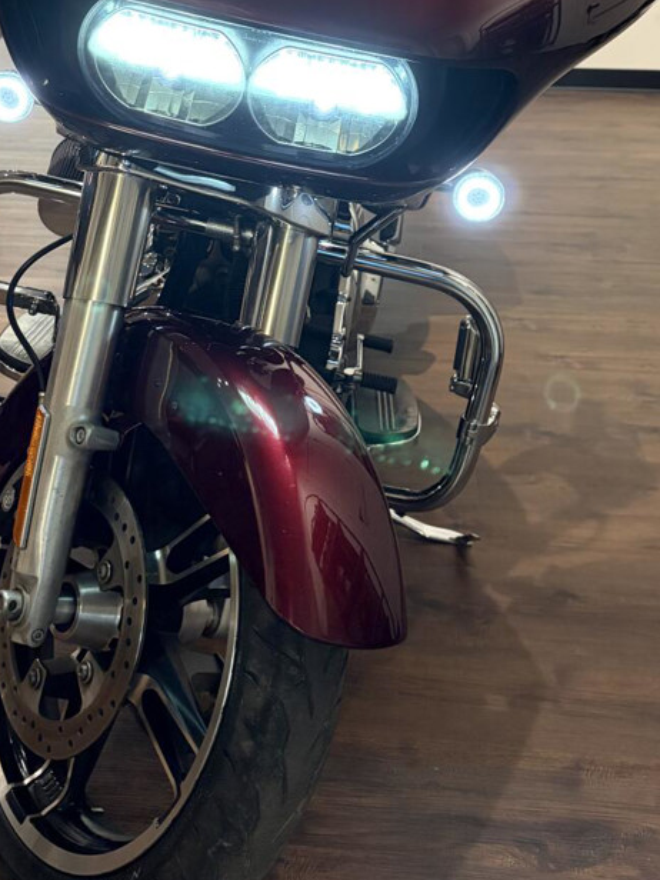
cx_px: 296
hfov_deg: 32.2
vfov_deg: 41.0
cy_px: 235
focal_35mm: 45
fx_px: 1144
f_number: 1.6
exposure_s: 1/60
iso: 400
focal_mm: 5.96
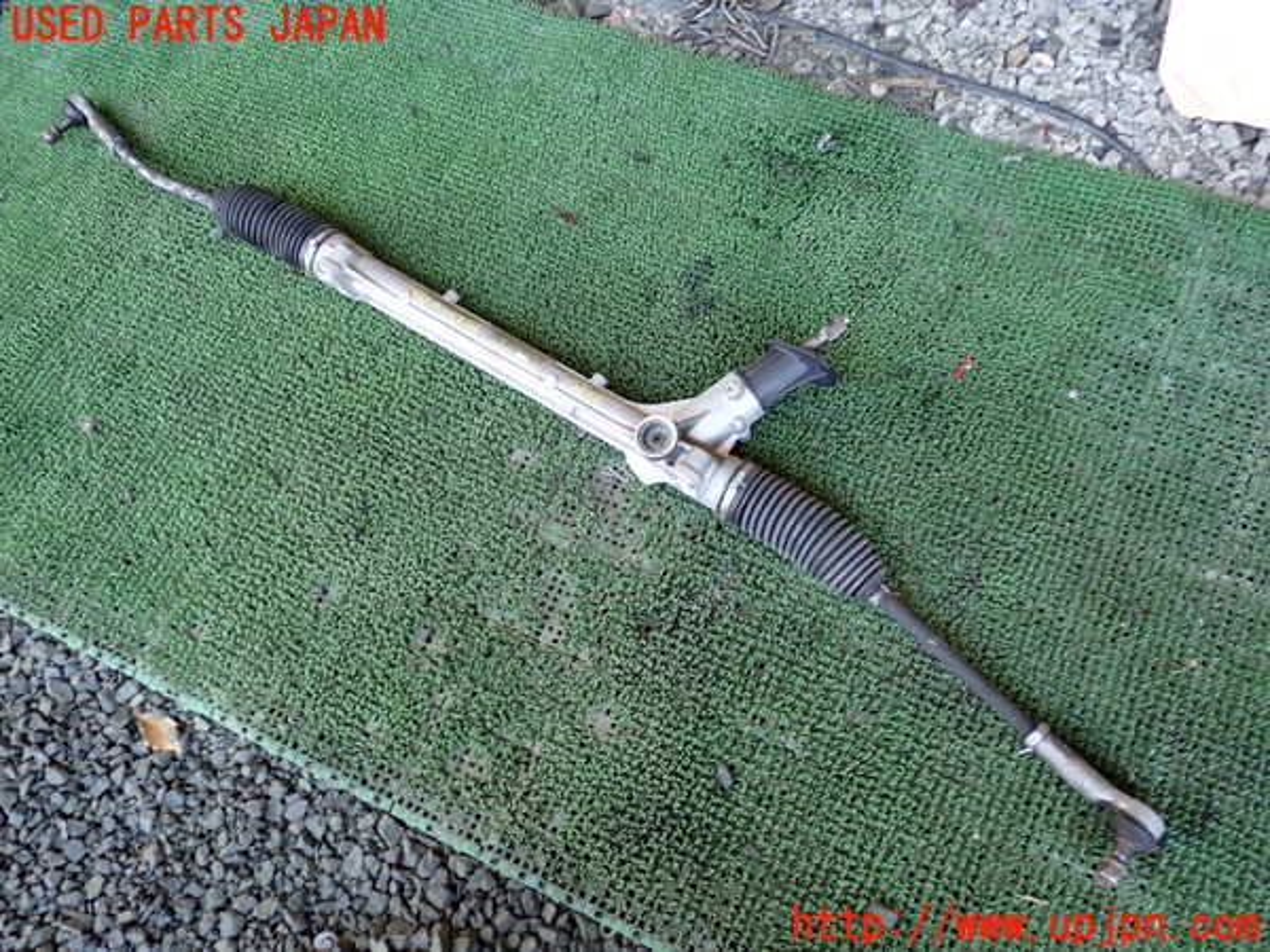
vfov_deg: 46.8
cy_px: 476
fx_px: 1101
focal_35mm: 30
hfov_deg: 60.0
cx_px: 635
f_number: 2.3
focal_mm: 5.4
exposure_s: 1/60
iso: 200
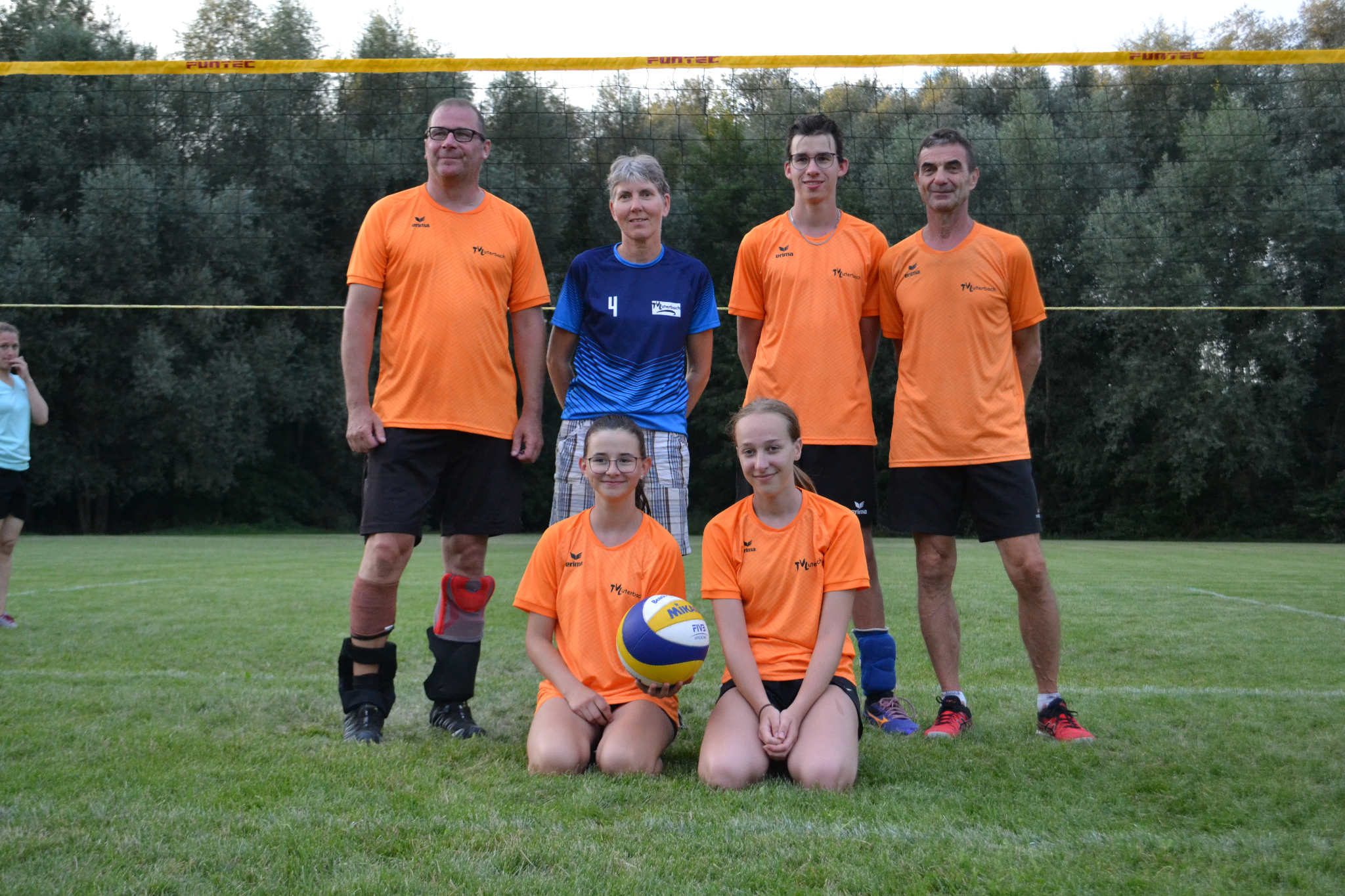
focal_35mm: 45
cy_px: 448
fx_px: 1681
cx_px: 672
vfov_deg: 29.9
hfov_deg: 43.6
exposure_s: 1/500
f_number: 4.5
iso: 2000
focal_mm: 30
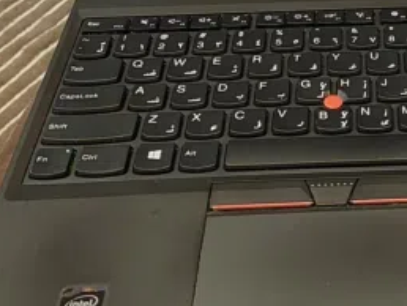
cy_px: -16
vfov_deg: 24.3
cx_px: 420
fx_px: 671
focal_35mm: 57
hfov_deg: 31.0
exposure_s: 1/25
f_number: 1.8
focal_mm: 5.06
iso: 500
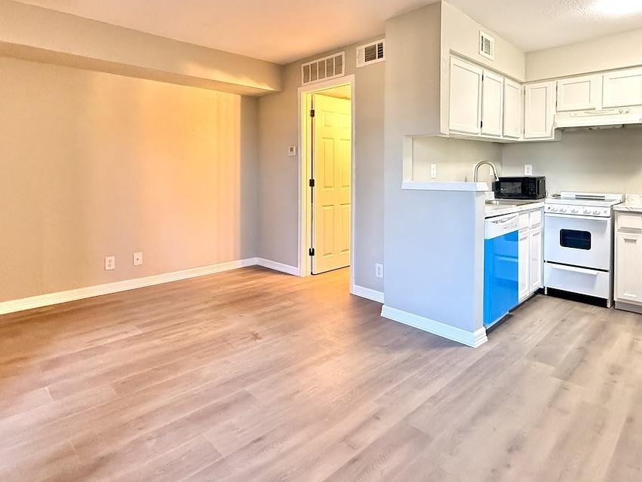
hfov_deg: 78.9
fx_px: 390
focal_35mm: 21
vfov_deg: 62.4
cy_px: 175
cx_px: 338
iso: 800
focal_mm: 2.22
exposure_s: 1/60
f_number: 2.2
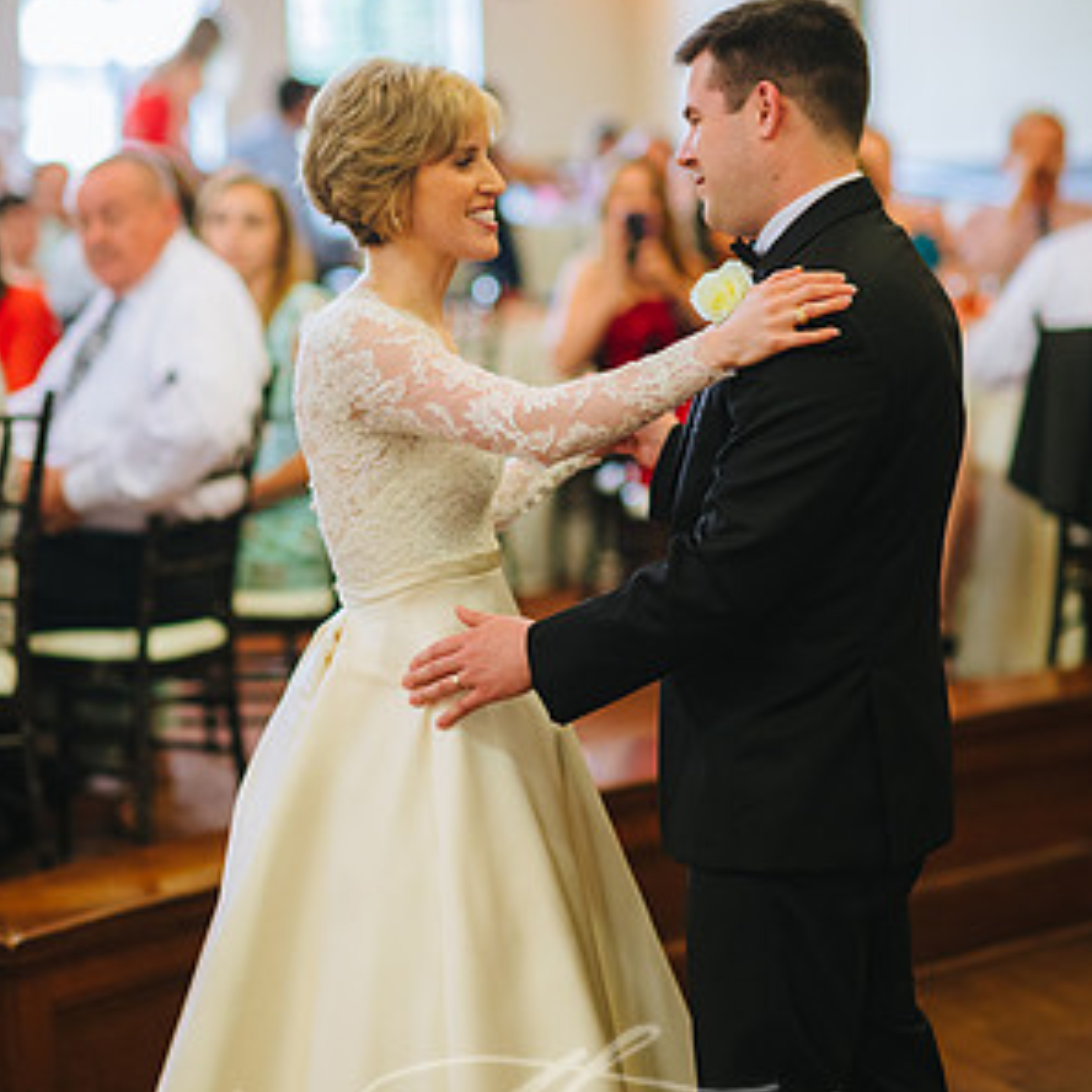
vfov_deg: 15.8
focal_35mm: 110
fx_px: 3926
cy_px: 454
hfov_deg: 15.8
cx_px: 550
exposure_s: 1/250
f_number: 2
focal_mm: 85
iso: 1600
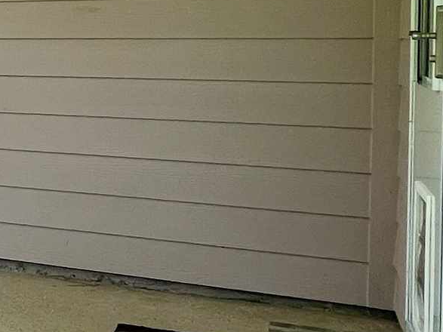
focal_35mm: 68
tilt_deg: -2.2
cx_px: -461
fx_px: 870
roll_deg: +0.4
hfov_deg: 18.2
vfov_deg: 21.3
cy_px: 61
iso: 32
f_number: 1.8
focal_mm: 1.57
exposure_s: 1/344
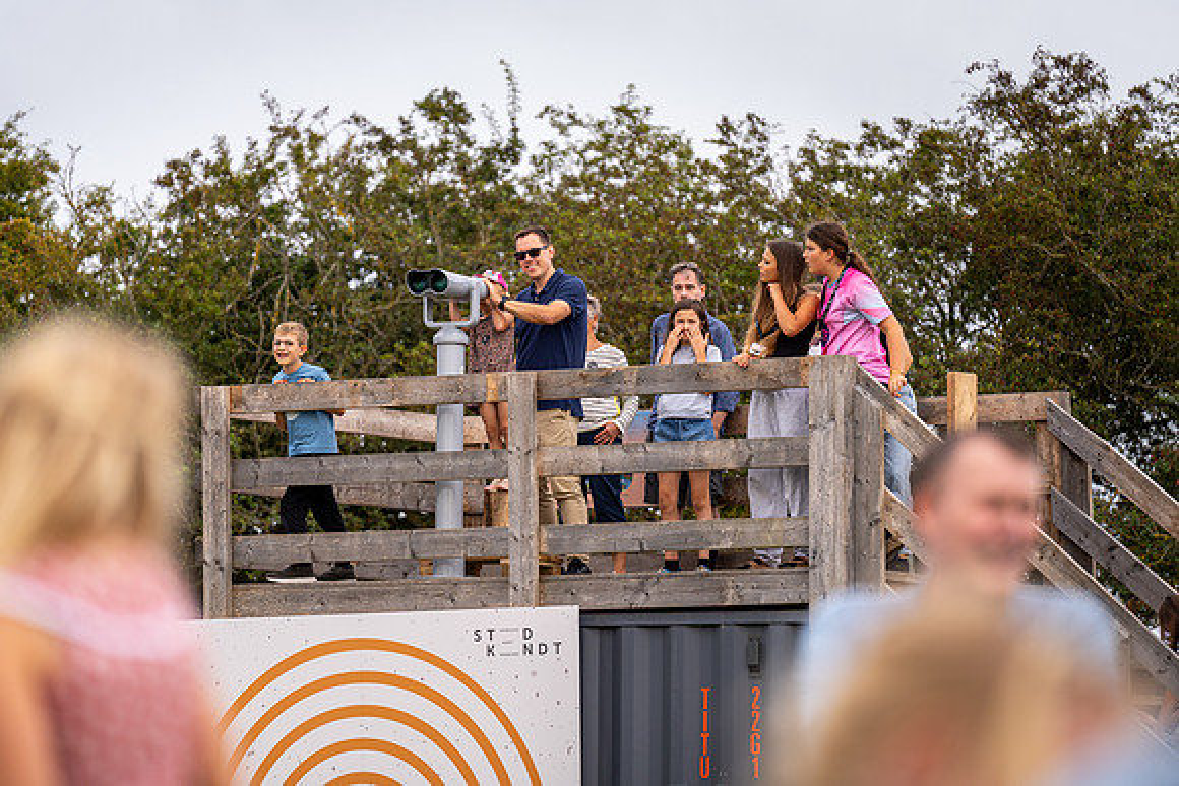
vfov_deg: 7.4
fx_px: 6060
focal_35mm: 185
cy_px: 393
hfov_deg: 11.1
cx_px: 590
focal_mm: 185
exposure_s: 1/640
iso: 80
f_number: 2.8
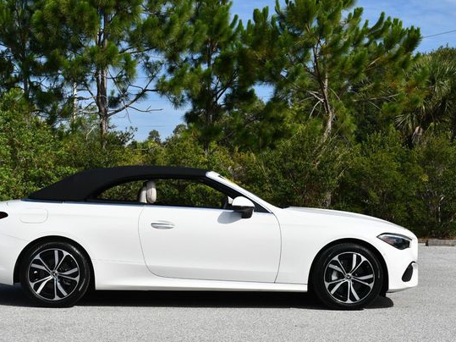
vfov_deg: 22.9
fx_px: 843
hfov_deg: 30.2
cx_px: 192
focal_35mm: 64
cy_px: 174
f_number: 9
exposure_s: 1/320
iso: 100
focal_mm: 28
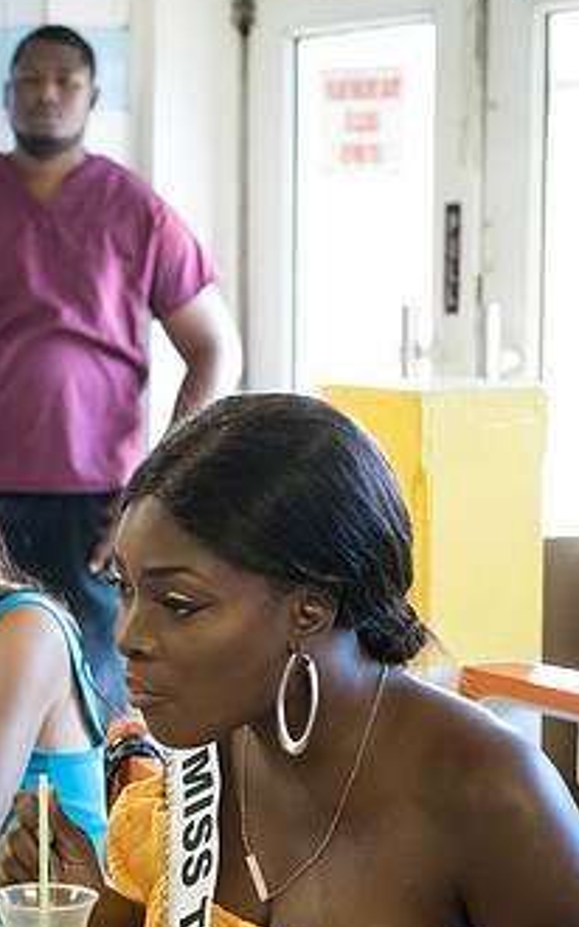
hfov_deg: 11.6
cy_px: 501
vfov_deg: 18.8
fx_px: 2805
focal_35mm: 111
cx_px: -112
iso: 14400
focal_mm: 62
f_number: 5.6
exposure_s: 1/125
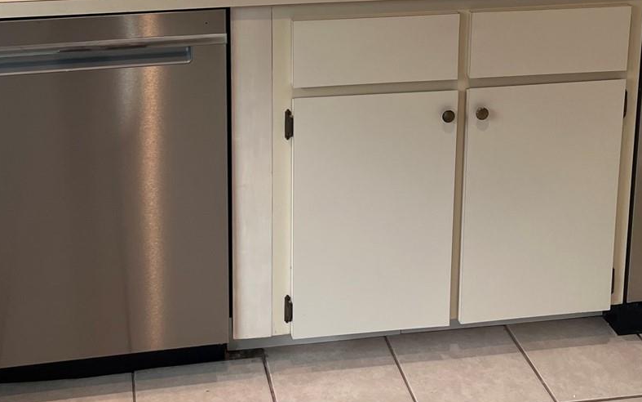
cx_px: 255
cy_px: -65
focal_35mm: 56
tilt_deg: -12.2
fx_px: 980
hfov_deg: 36.1
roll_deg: +0.4
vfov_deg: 21.7
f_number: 1.6
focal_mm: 5.1
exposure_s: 1/60
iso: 64
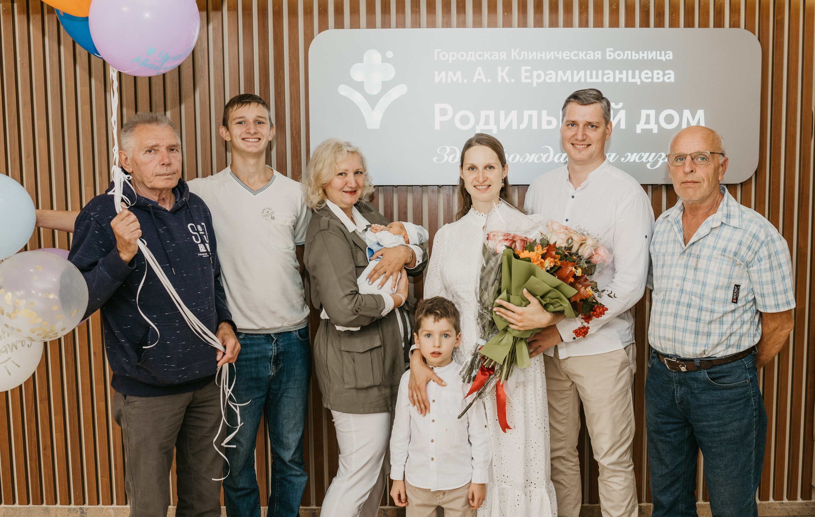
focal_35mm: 35
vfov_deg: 36.2
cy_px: 256
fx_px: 791
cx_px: 446
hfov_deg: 54.4
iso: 250
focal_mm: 28
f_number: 4
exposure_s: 1/160
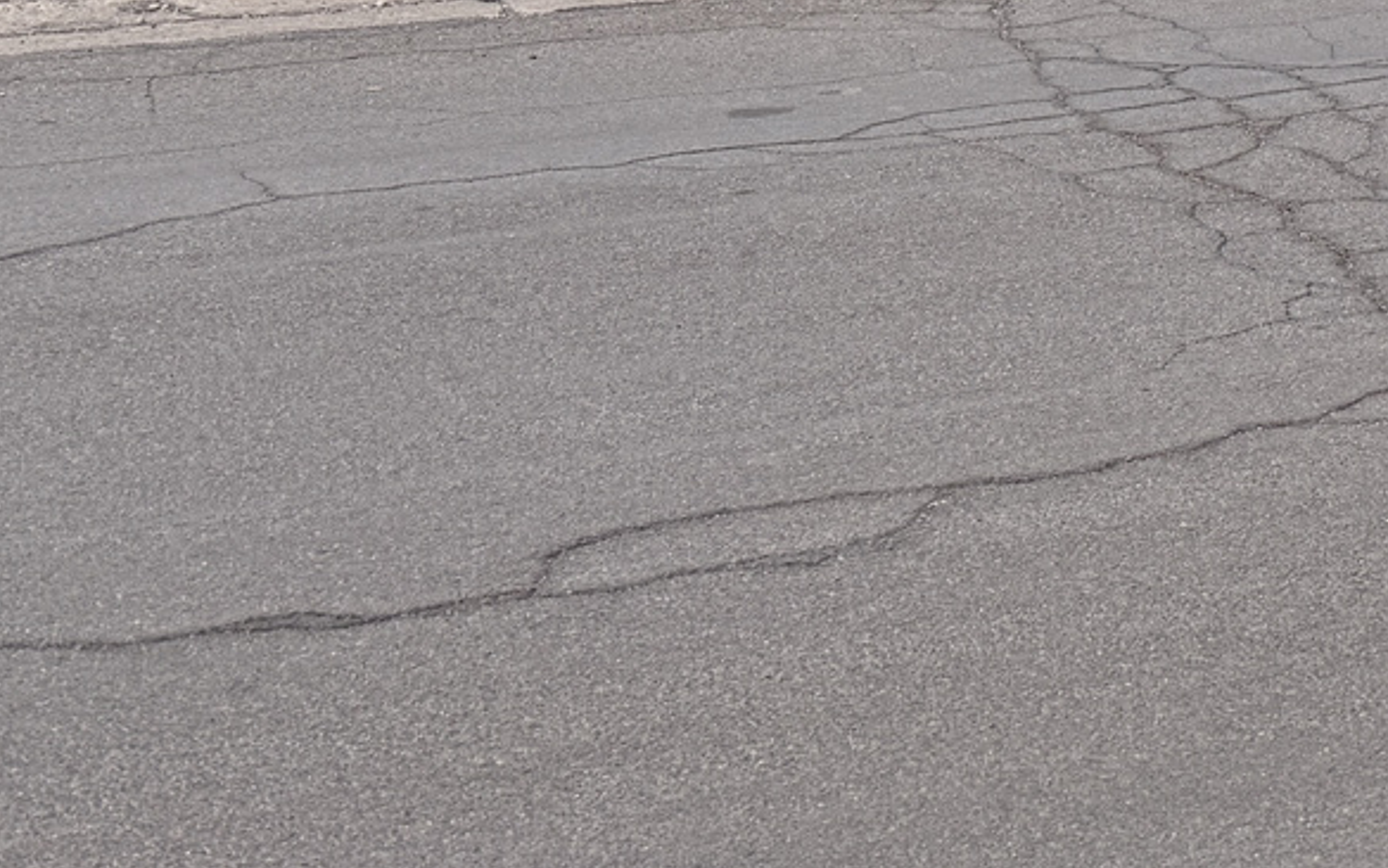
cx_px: 1772
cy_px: -942
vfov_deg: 12.6
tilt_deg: +4.1
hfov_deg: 21.2
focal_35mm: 89
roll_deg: -1.3
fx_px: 3368
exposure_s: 1/4167
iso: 80
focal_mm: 6.76
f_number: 1.78
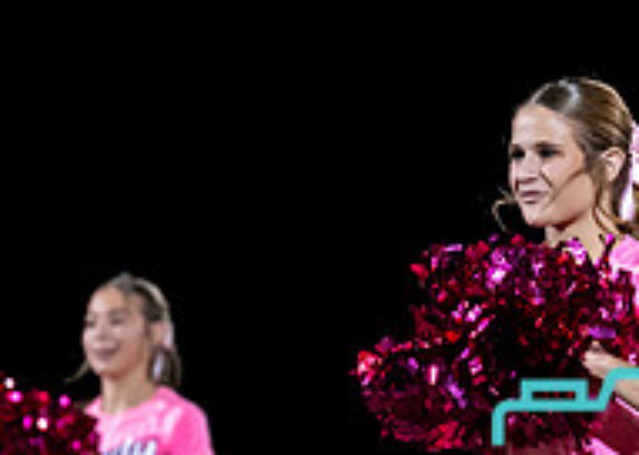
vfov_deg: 3.2
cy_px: 481
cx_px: 605
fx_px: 8031
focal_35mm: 443
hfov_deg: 4.6
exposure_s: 1/1000
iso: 2500
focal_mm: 115
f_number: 2.8
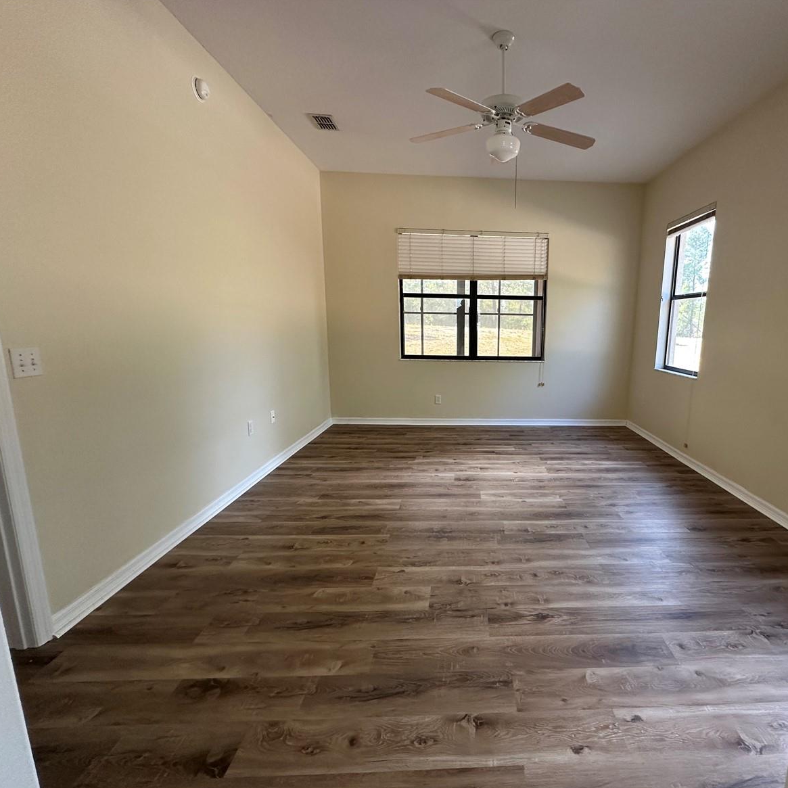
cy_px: 402
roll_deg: -1.2
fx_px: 438
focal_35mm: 17
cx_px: 490
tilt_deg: -10.4
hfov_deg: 82.5
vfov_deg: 84.0
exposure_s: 1/99
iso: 200
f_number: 2.2
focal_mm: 2.22
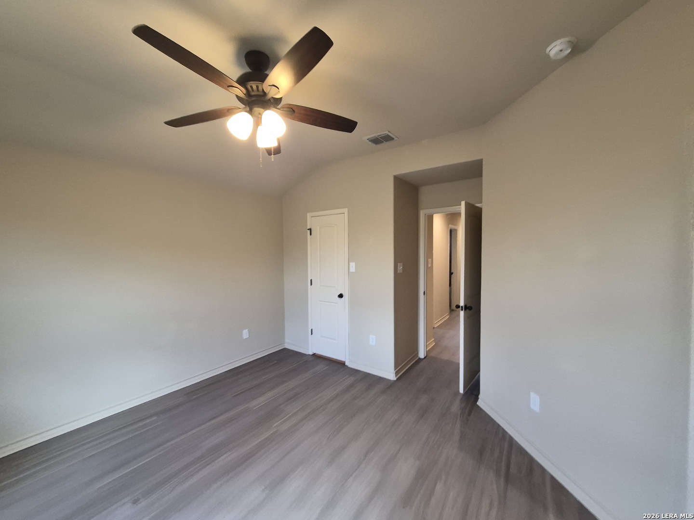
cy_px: 260
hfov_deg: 106.2
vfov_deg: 89.9
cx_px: 347
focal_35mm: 13
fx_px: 261
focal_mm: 1.74
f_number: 2.2
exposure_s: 1/60
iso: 320
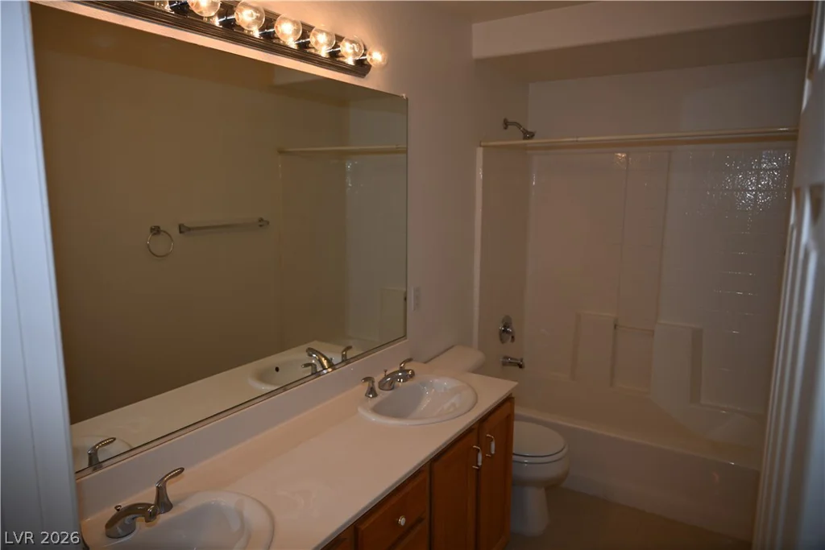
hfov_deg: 73.7
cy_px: 275
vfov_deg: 53.1
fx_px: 550
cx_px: 412
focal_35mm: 24
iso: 64
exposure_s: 1/60
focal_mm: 24
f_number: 4
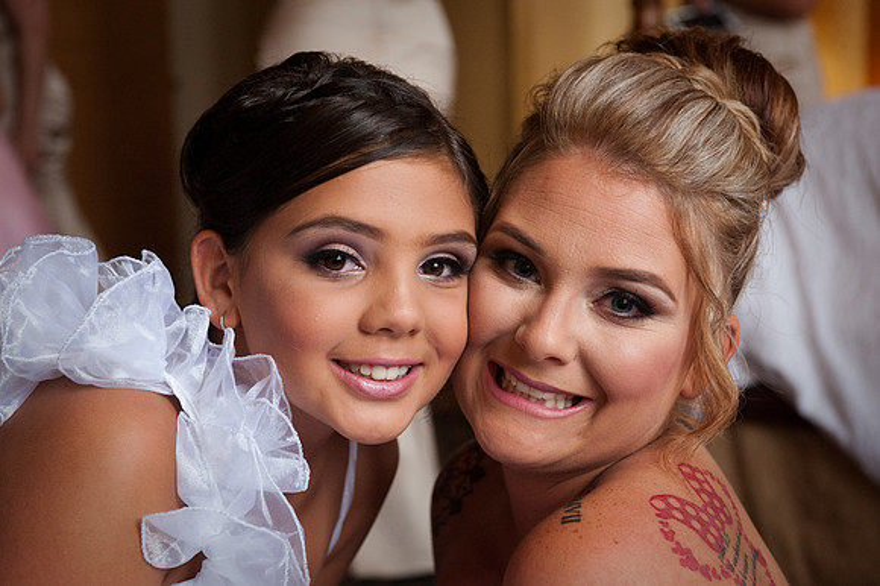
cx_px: 440
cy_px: 293
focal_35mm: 70
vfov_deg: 19.4
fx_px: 1710
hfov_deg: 28.9
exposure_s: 1/160
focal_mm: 70
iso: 3200
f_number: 5.6
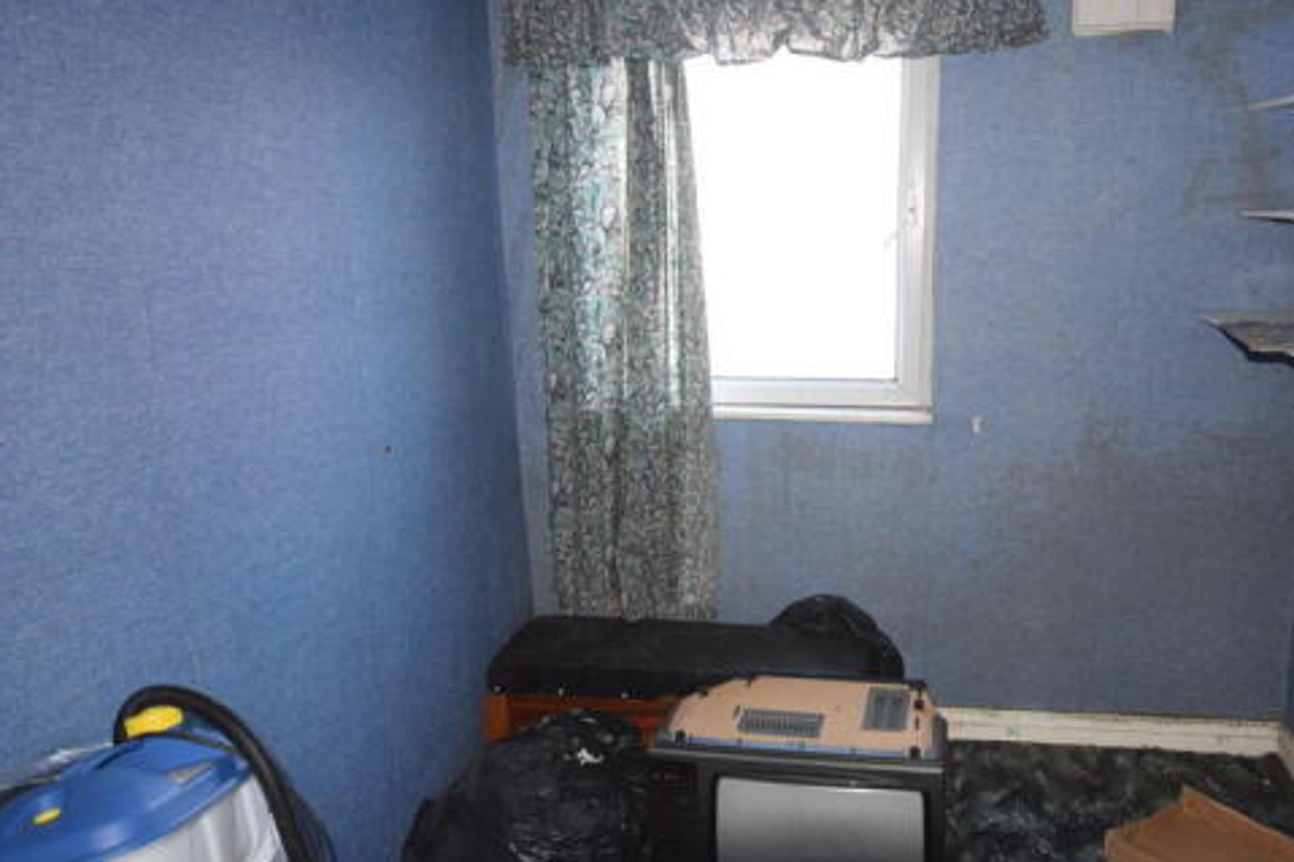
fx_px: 959
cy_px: 409
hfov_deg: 66.9
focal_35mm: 27
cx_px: 814
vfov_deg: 48.4
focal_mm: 13
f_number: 4.5
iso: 1000
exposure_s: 1/60
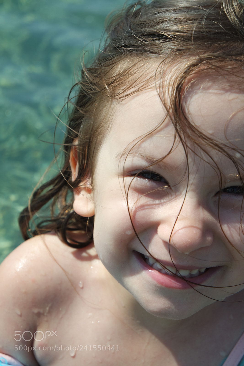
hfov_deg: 17.7
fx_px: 783
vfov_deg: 26.3
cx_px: 122
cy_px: 183
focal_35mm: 77
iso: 100
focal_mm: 50
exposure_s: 1/320
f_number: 7.1
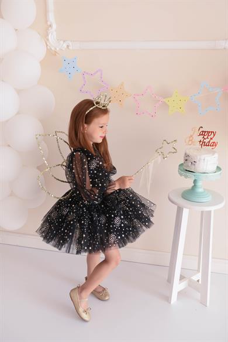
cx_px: 114
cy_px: 171
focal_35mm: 35
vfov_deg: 54.4
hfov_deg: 37.9
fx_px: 332
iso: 200
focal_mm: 35
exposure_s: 1/250
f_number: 2.5
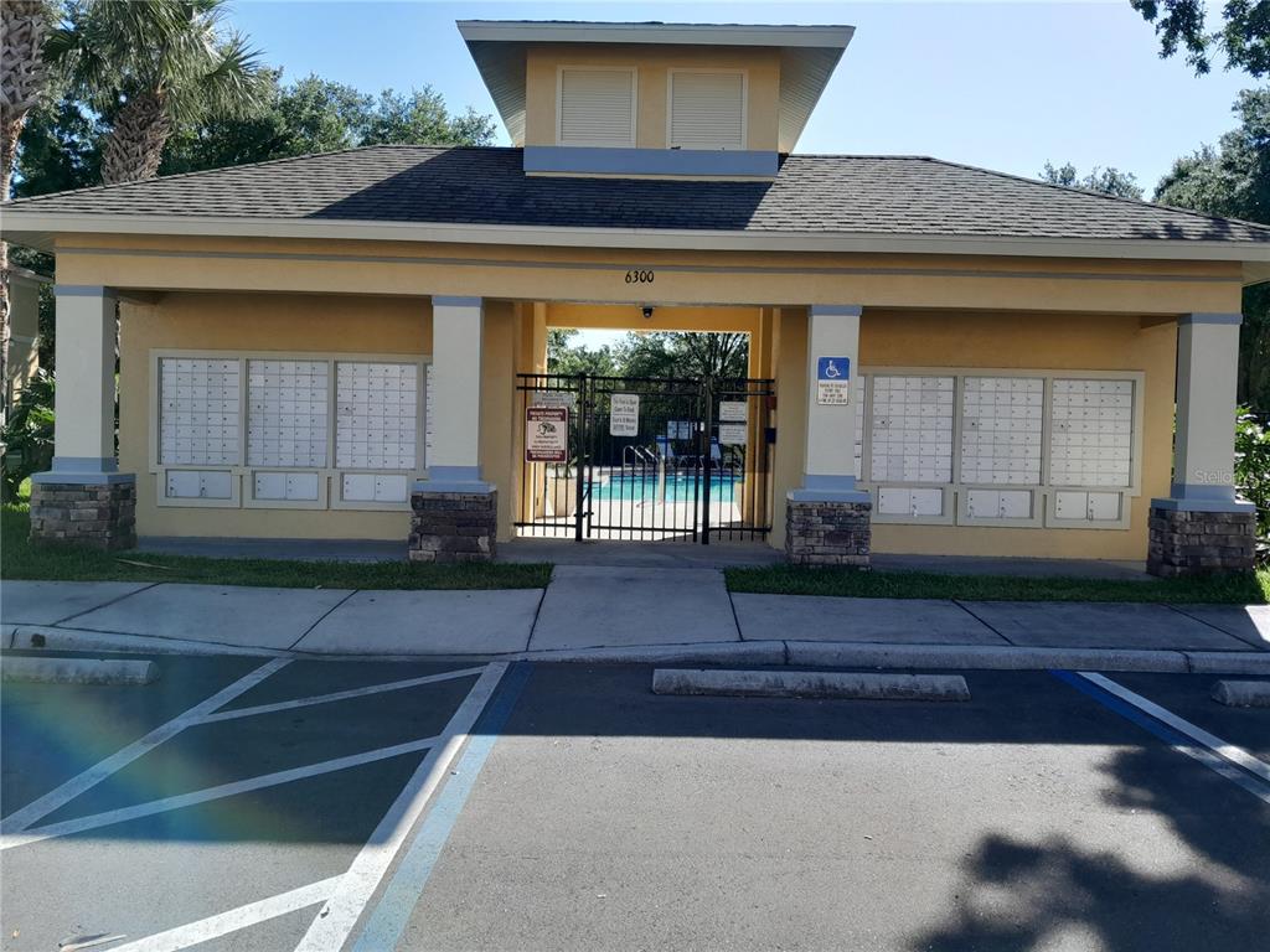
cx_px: 635
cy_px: 476
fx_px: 991
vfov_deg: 51.4
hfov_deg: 65.3
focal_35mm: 27
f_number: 1.8
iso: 40
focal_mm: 4
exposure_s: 1/210
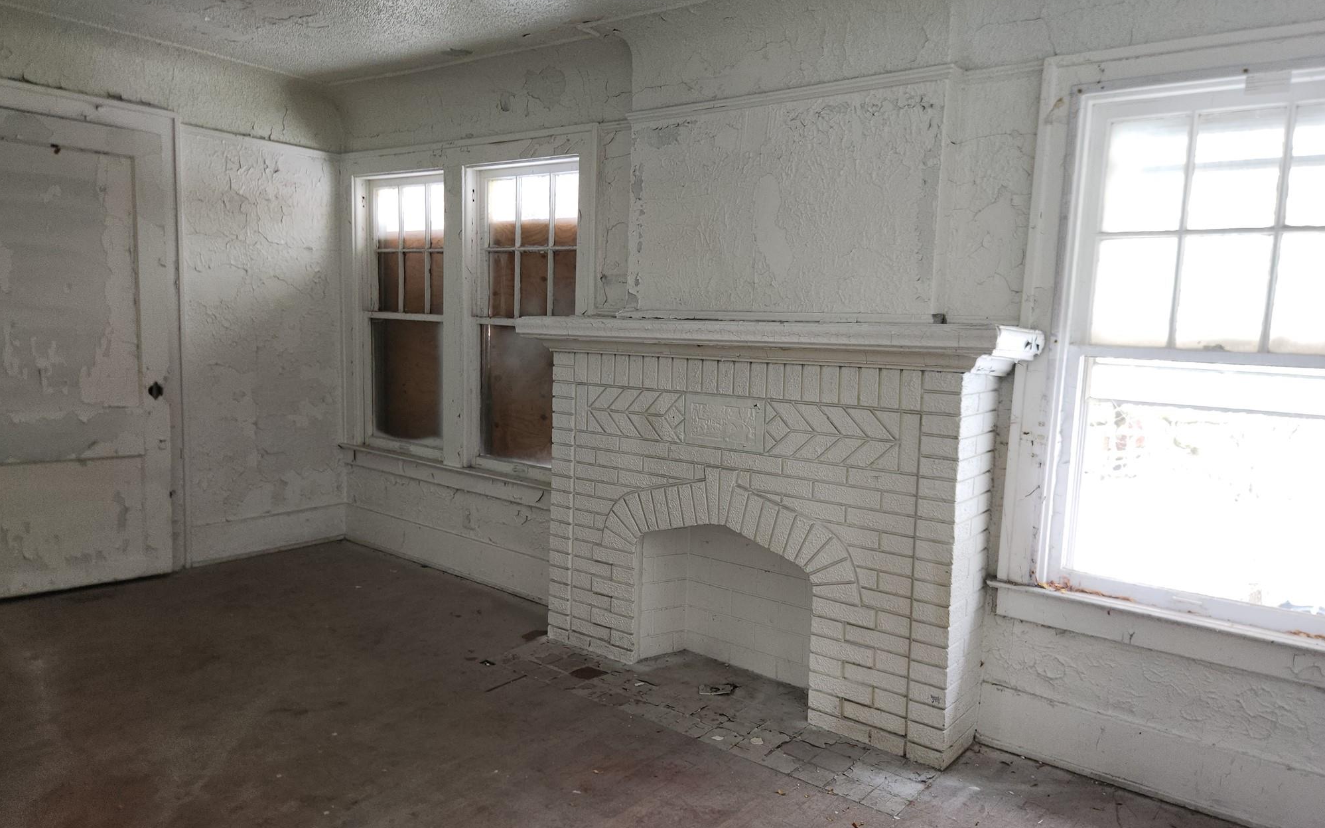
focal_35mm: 25
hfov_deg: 72.5
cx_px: 666
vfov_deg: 49.3
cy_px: 415
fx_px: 903
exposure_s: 1/50
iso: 50
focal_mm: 5.4
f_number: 1.8
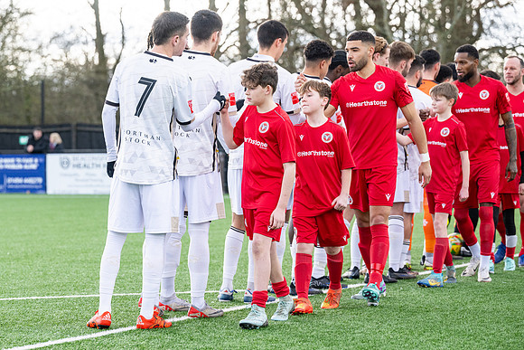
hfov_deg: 17.1
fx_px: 1737
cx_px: 221
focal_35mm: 119
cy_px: 191
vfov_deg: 11.5
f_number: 4
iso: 800
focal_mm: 103
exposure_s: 1/1250
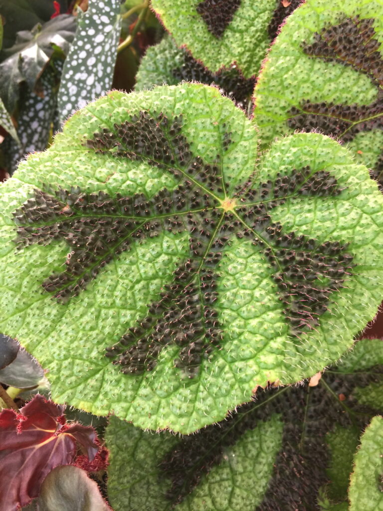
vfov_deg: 61.7
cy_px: 256
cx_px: 192
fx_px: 428
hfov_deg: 48.2
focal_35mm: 29
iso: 32
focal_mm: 4.15
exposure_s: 1/15
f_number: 2.2
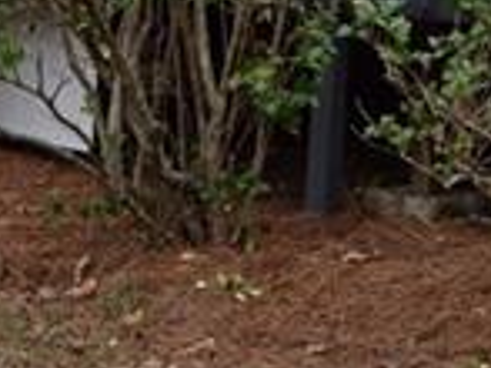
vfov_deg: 10.5
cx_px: 27
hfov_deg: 14.3
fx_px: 1927
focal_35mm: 136
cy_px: -187
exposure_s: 1/125
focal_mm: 18
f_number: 5.6
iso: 220
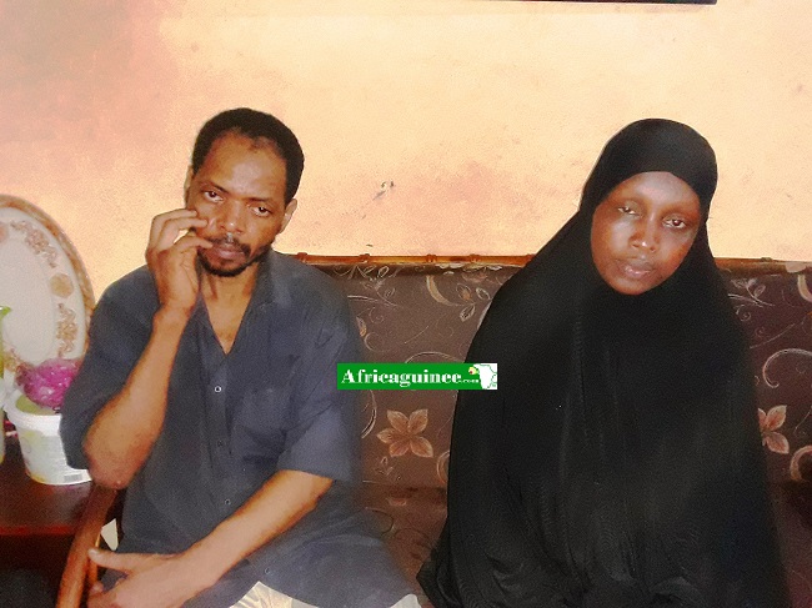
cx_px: 406
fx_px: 703
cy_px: 304
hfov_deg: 60.0
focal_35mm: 30
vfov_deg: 46.8
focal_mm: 2.2
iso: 640
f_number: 1.9
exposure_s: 1/24
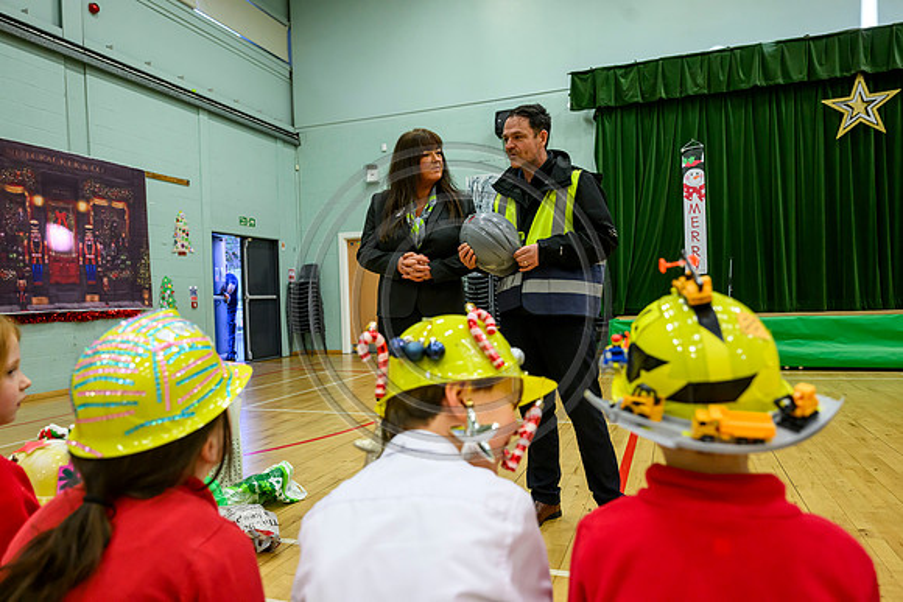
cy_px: 301
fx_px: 640
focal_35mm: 26
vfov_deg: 50.4
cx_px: 452
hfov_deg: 70.4
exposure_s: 1/250
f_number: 4
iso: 3200
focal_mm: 25.5
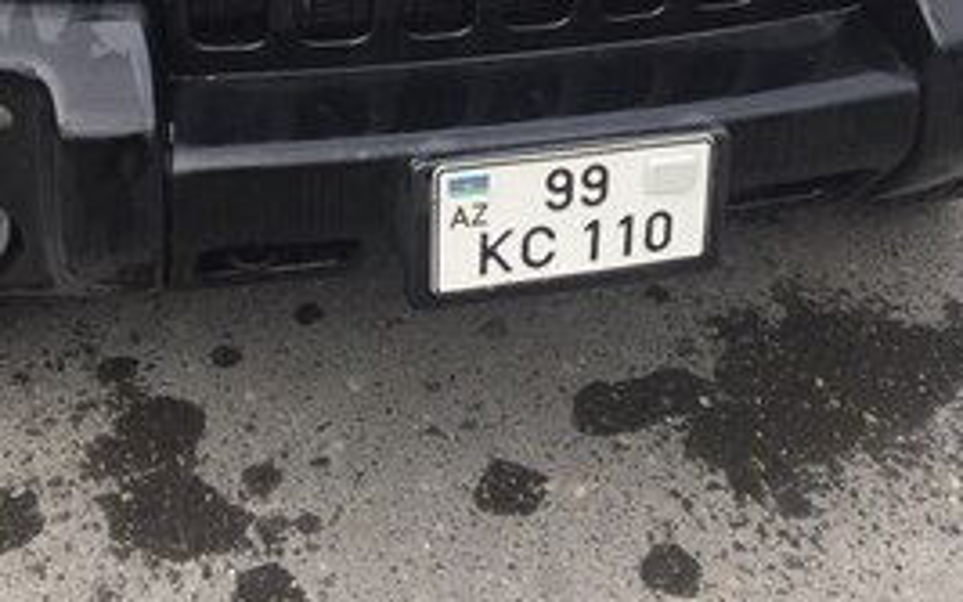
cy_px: -288
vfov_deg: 19.9
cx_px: 382
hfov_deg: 35.5
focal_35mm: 57
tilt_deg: -18.3
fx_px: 1496
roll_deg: -0.6
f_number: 2.2
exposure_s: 1/659
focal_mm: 4.15
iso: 32
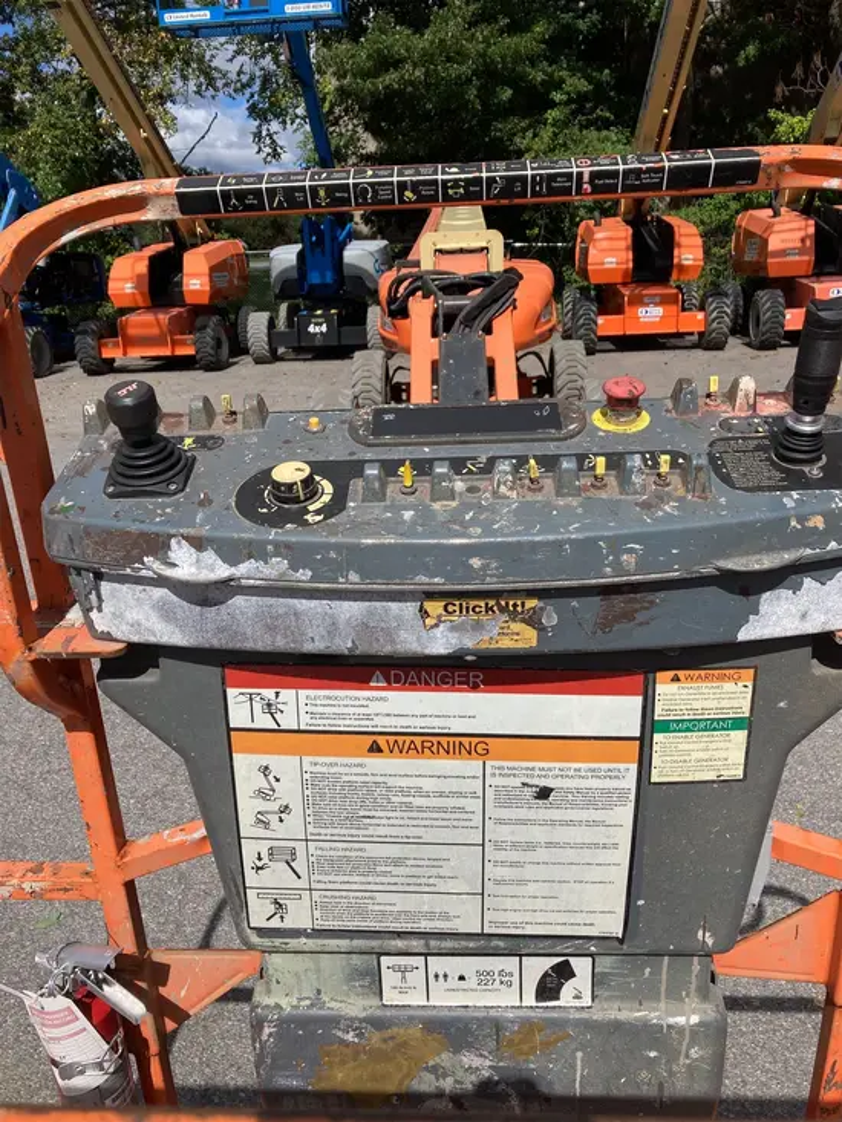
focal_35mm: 28
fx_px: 908
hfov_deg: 49.8
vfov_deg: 63.4
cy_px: 561
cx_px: 421
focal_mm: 3.99
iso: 20
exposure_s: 1/3040
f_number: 1.8
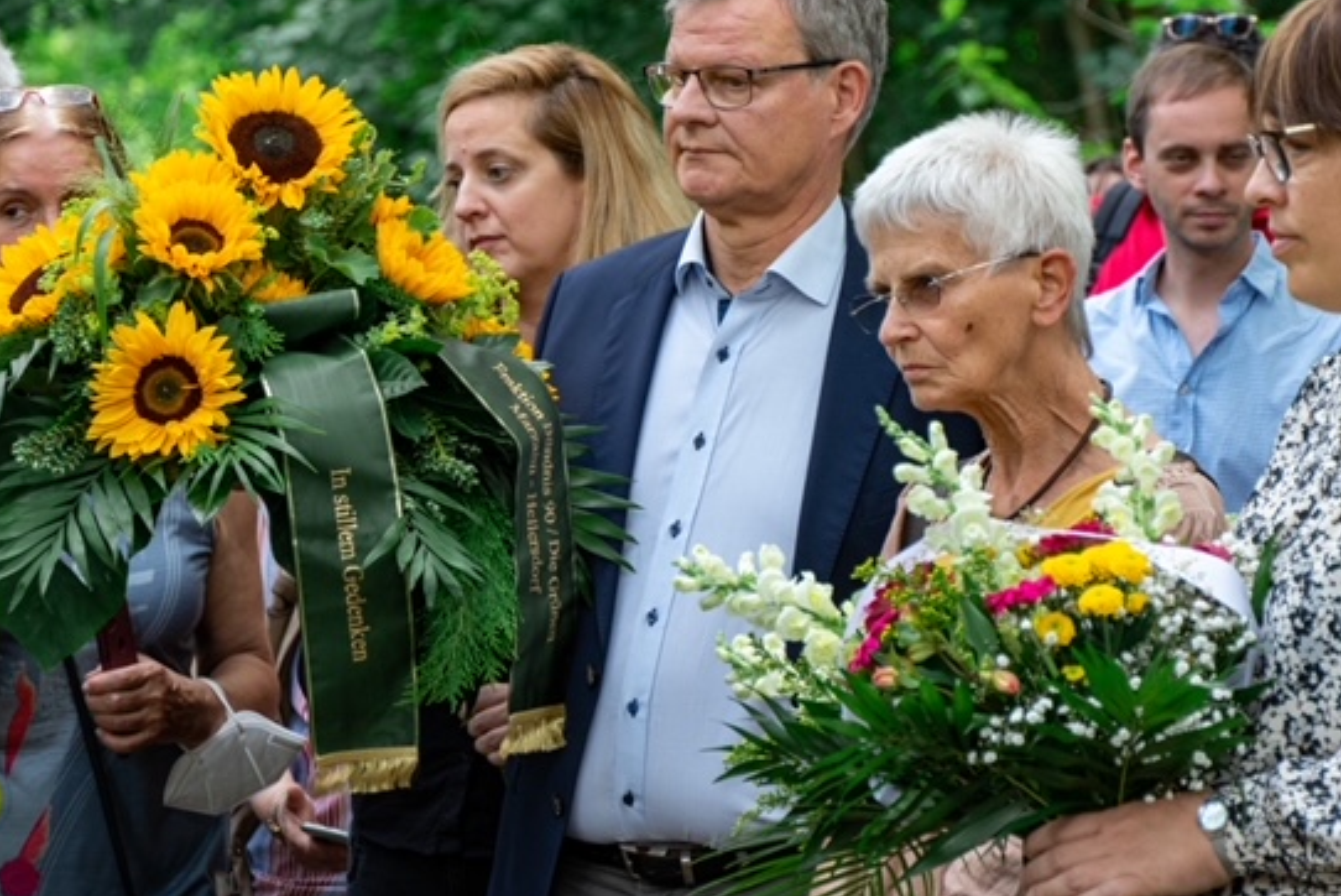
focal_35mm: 163
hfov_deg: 12.6
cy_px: 411
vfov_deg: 8.4
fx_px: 6075
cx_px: 683
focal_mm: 92
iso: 800
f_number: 5.6
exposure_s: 1/125
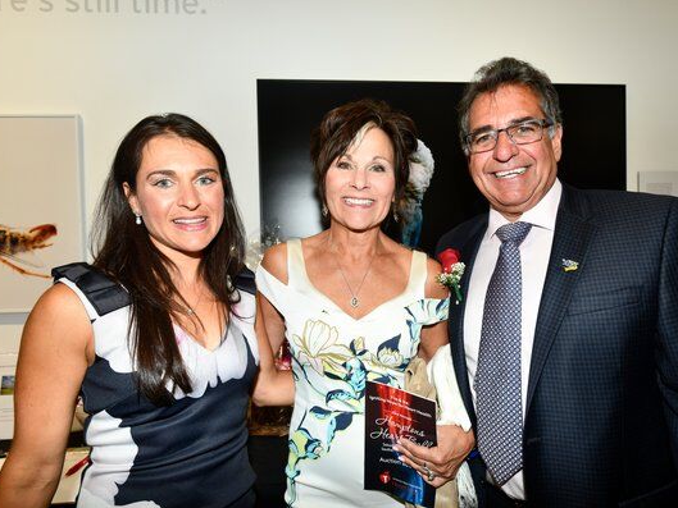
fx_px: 470
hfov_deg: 71.5
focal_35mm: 24
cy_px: 253
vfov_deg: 56.8
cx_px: 367
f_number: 6.3
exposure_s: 1/60
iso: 500
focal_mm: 22
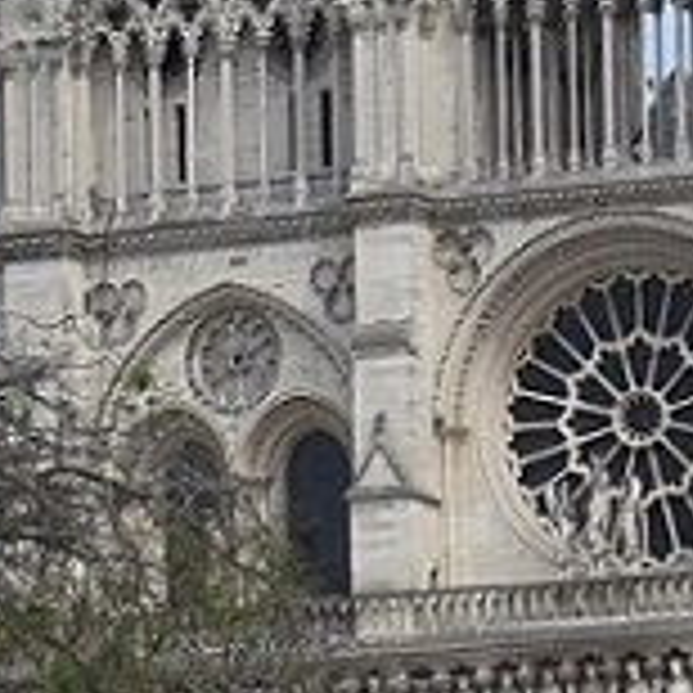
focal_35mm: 271
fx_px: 6146
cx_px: 722
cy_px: 360
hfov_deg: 6.4
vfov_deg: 6.5
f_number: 20
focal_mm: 27
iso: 100
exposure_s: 1/60
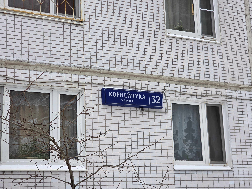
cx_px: 126
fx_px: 502
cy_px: 94
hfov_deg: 28.2
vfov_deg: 21.3
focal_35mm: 69
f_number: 2.4
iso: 25
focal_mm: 7
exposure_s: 1/109
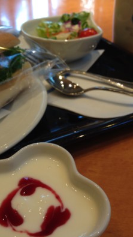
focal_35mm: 41
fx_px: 257
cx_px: 62
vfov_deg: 49.4
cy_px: 112
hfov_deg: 29.0
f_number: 2.4
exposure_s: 1/30
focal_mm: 4.12
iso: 50
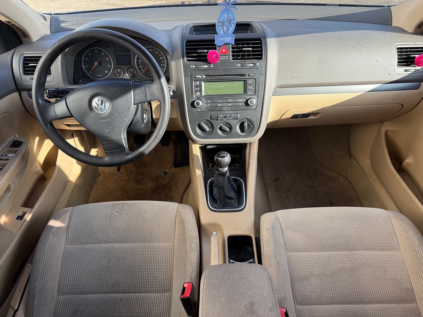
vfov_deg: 56.8
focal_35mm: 24
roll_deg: -0.9
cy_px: 158
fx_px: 293
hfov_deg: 71.6
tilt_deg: -39.3
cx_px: 212
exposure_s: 1/419
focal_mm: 6.76
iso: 100
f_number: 1.78
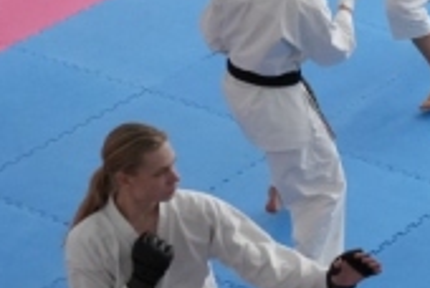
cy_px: 173
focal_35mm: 169
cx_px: 832
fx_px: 2022
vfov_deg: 8.2
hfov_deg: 11.1
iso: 3200
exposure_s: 1/400
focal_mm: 36
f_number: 4
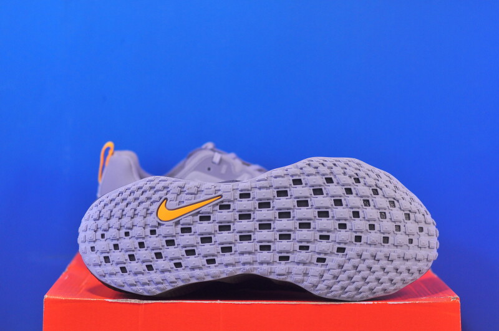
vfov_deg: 18.1
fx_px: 1038
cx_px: 250
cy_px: 166
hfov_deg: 27.0
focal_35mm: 75
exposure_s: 1/320
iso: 250
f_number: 2.5
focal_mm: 50
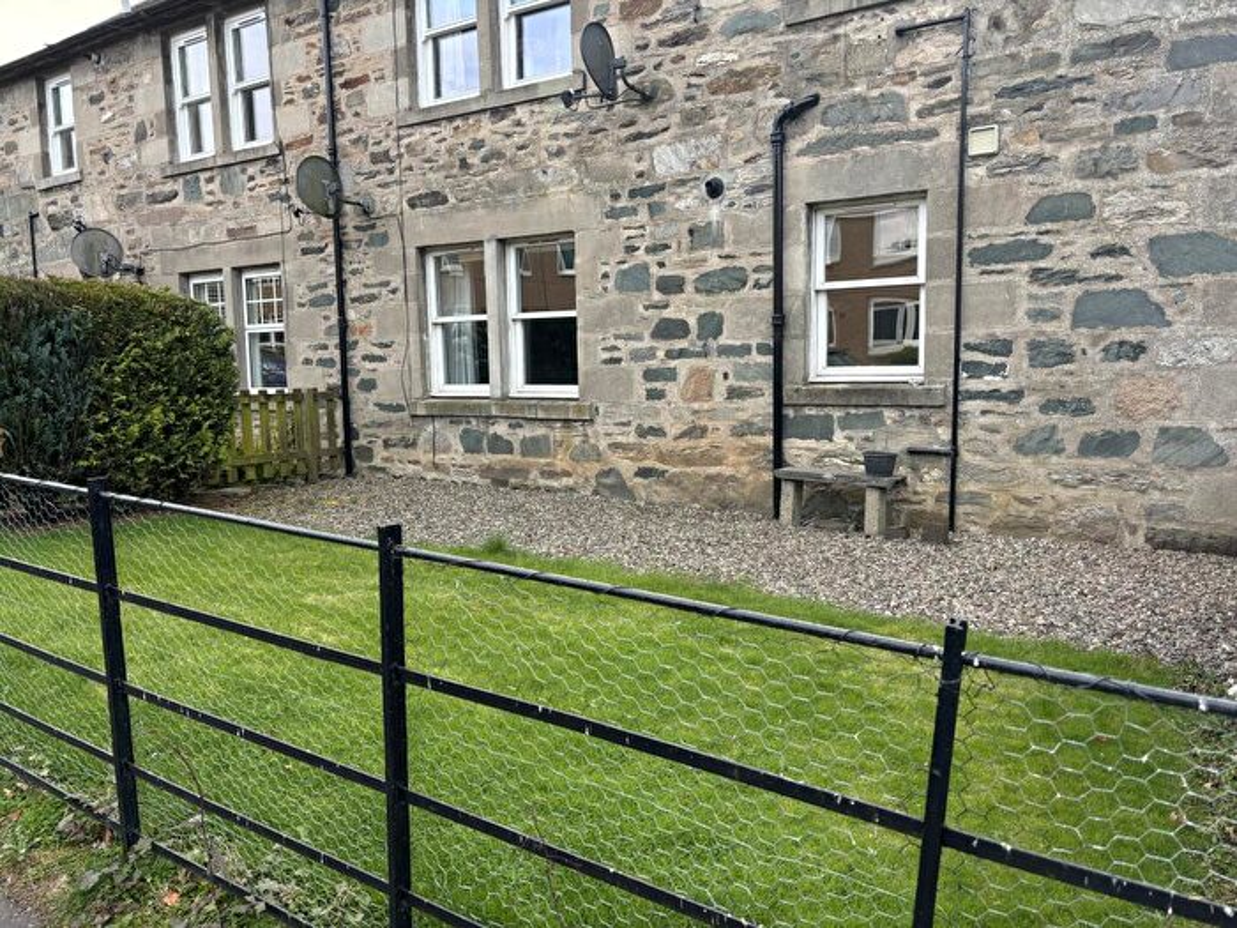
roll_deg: +0.9
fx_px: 929
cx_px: 618
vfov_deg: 53.1
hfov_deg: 67.3
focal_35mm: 26
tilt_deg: -6.1
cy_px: 464
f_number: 1.6
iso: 50
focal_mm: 5.96
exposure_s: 1/387
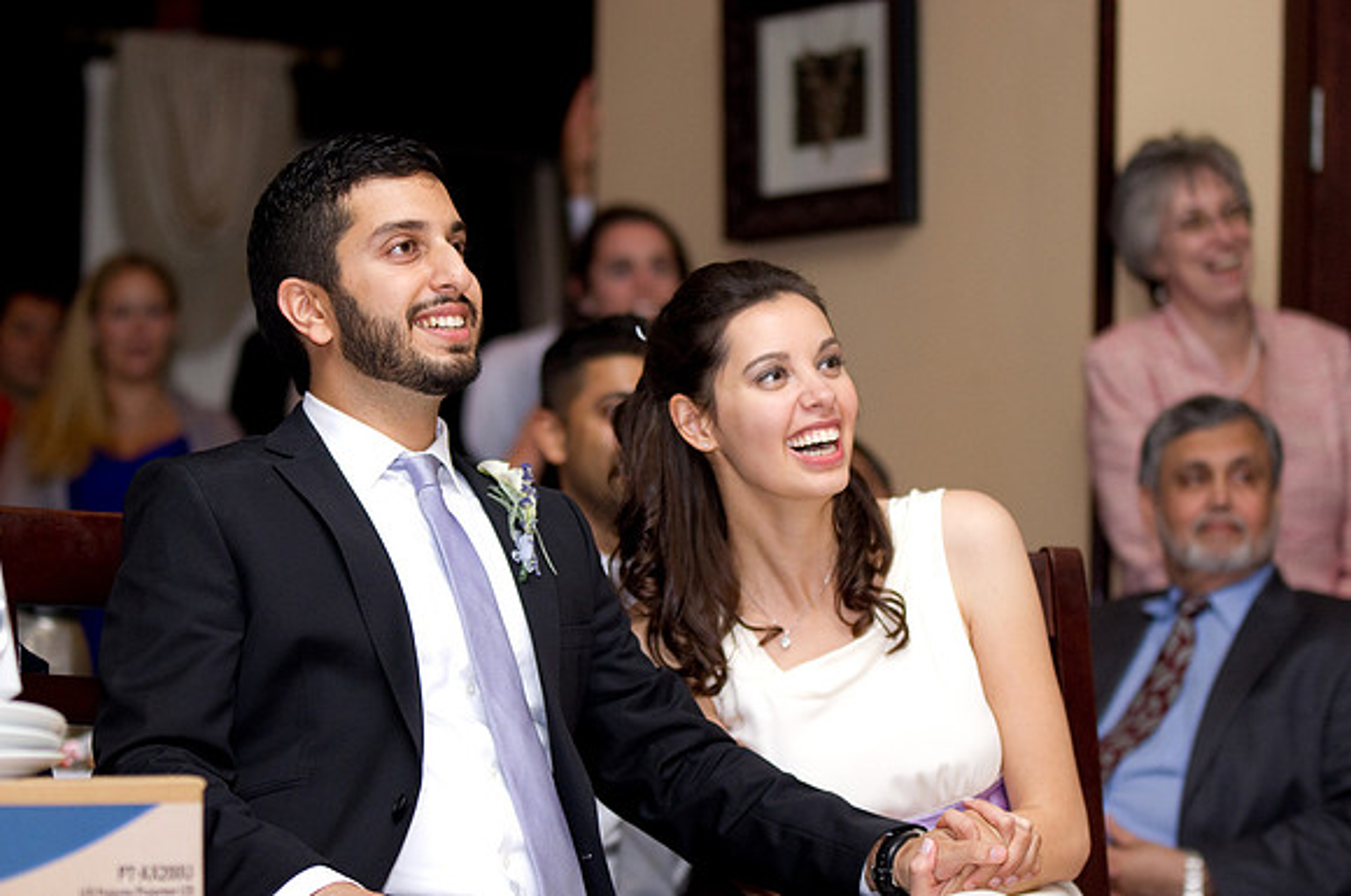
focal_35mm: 132
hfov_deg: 15.6
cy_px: 448
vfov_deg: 10.4
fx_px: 4947
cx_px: 676
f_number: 2.8
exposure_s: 1/160
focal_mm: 87.5
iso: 800
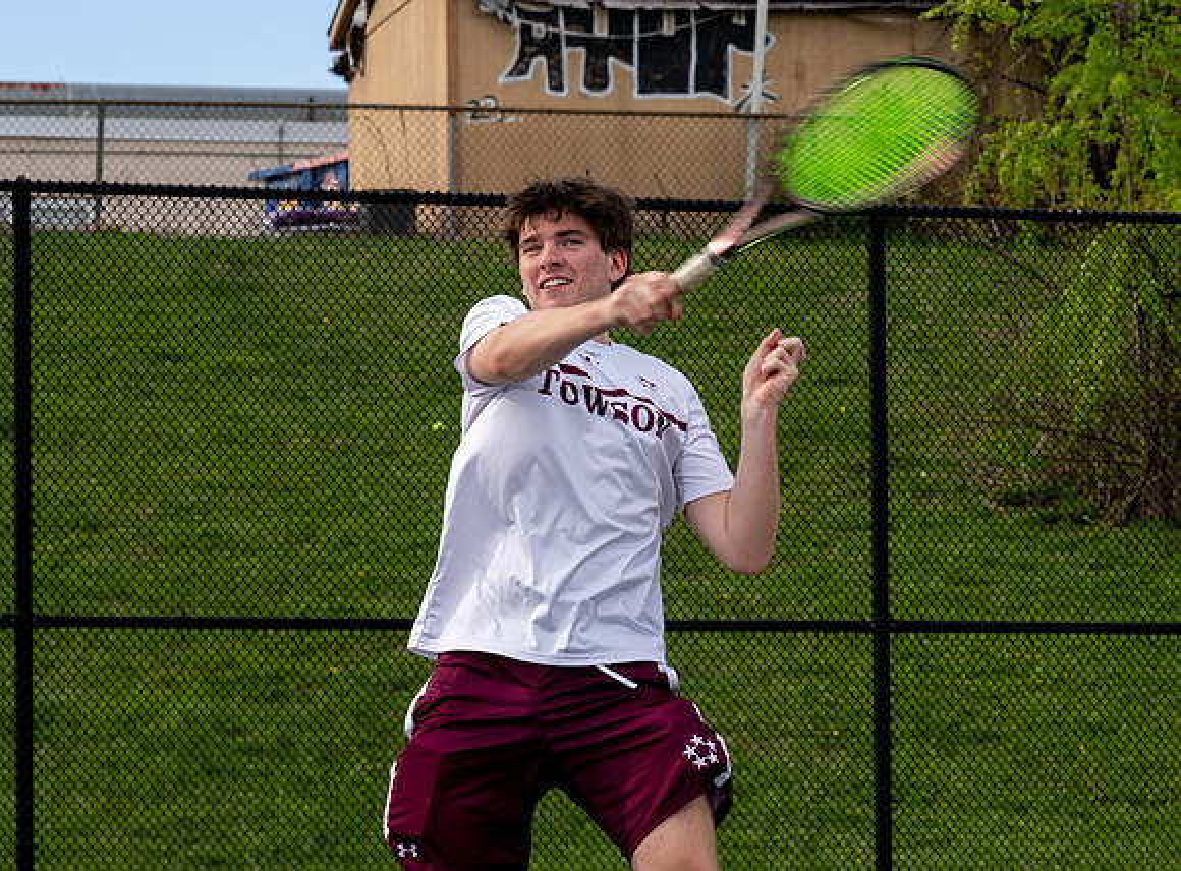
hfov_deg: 13.0
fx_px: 5178
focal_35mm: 153
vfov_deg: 9.6
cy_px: 594
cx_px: 707
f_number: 6.3
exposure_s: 1/250
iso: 80
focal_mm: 73
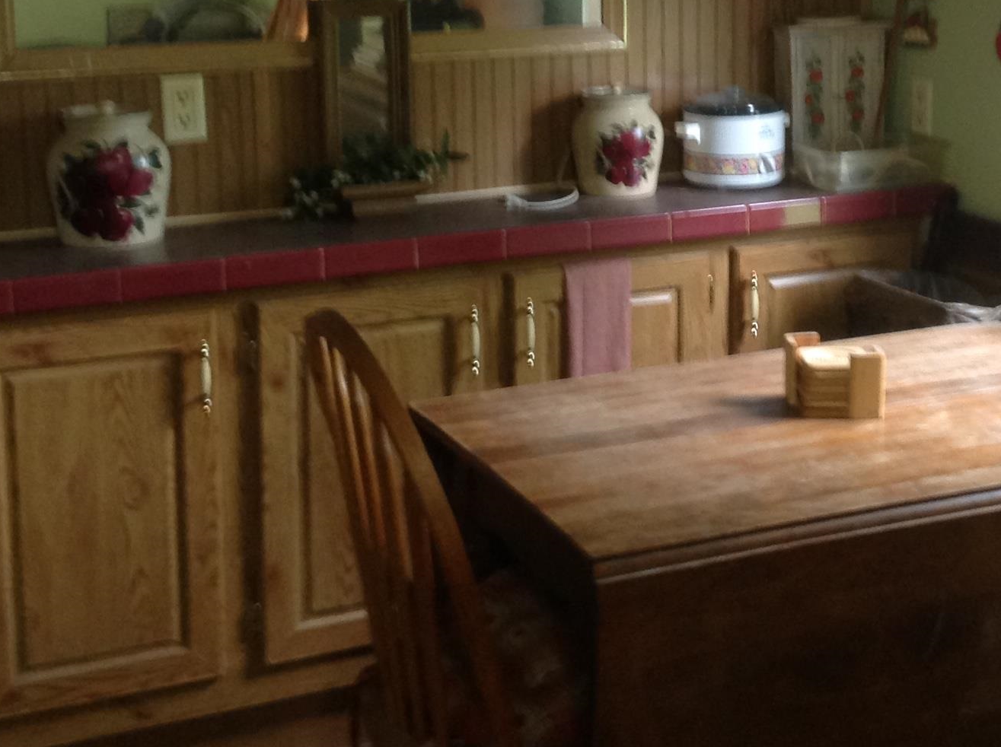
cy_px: 96
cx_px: 709
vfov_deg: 20.9
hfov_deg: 27.9
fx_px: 1992
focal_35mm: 69
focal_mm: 4.28
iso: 125
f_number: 2.4
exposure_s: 1/15
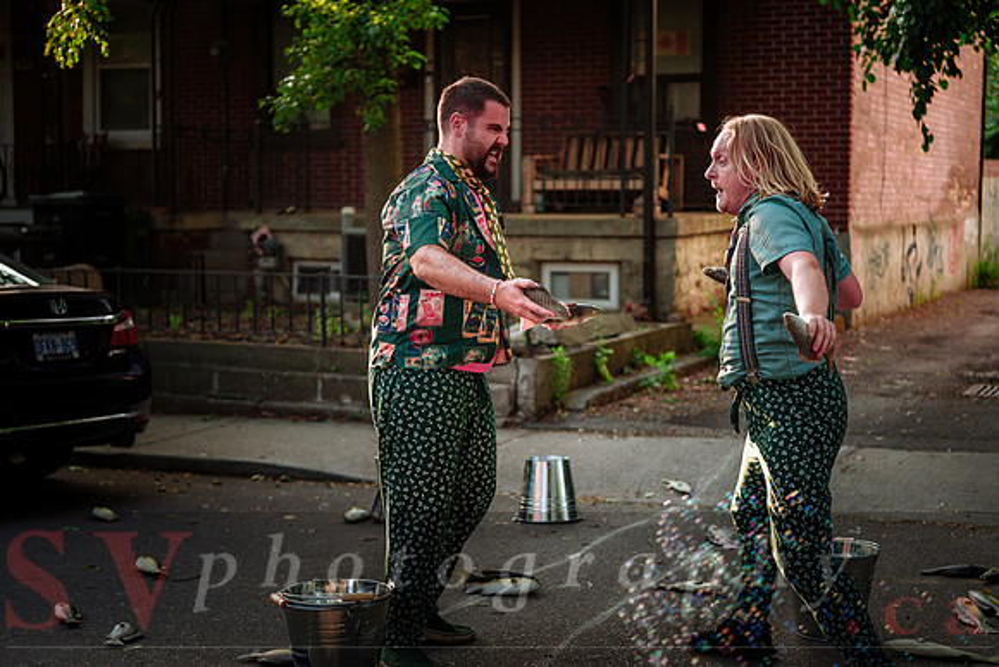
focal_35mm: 56
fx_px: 1554
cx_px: 500
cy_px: 334
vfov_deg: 24.2
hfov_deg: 35.6
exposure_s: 1/1250
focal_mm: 37
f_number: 1.8
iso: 500
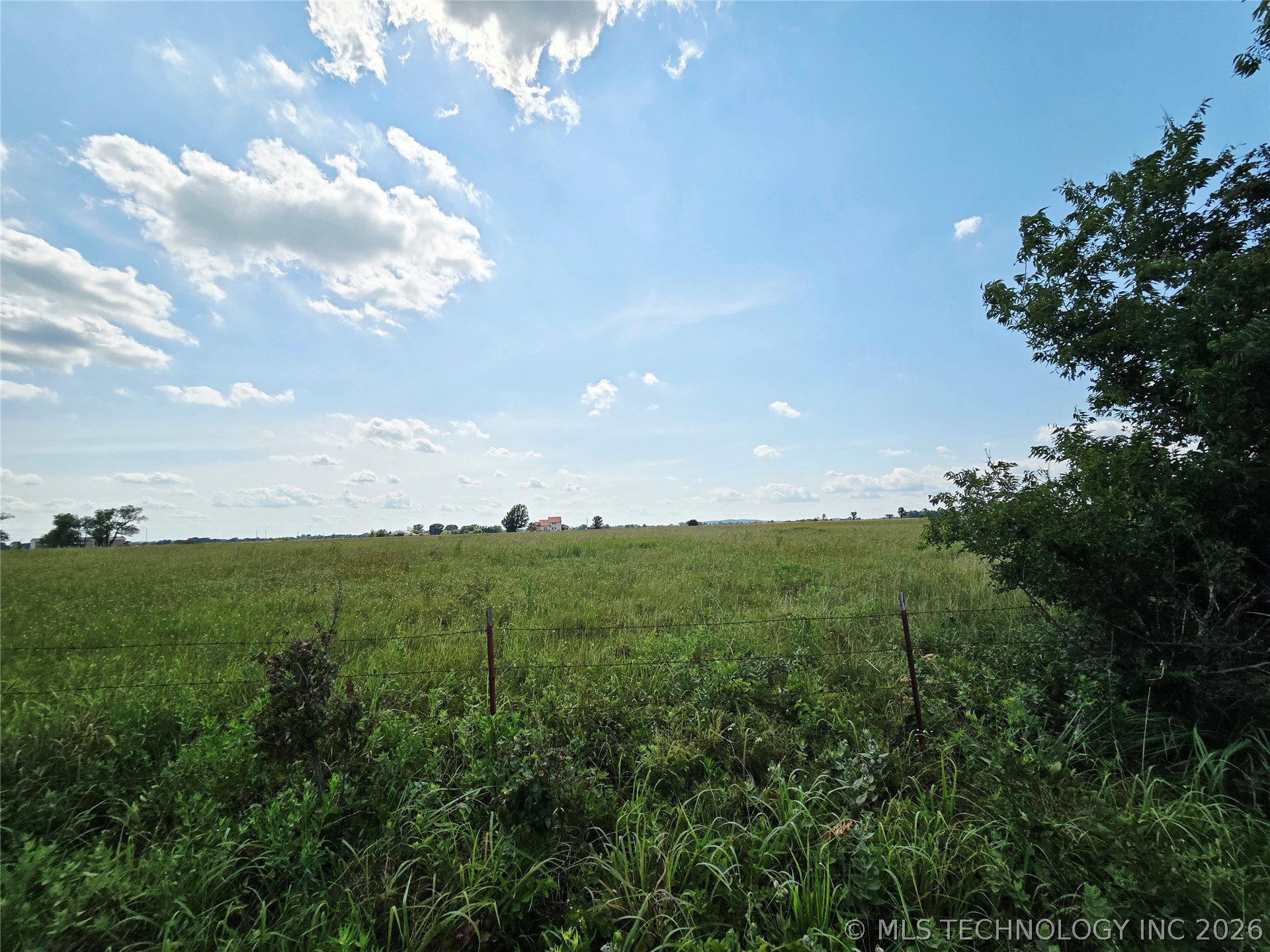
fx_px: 477
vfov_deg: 89.9
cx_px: 635
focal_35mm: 13
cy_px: 476
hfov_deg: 106.2
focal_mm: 2.2
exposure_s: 1/5000
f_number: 2.2
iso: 50
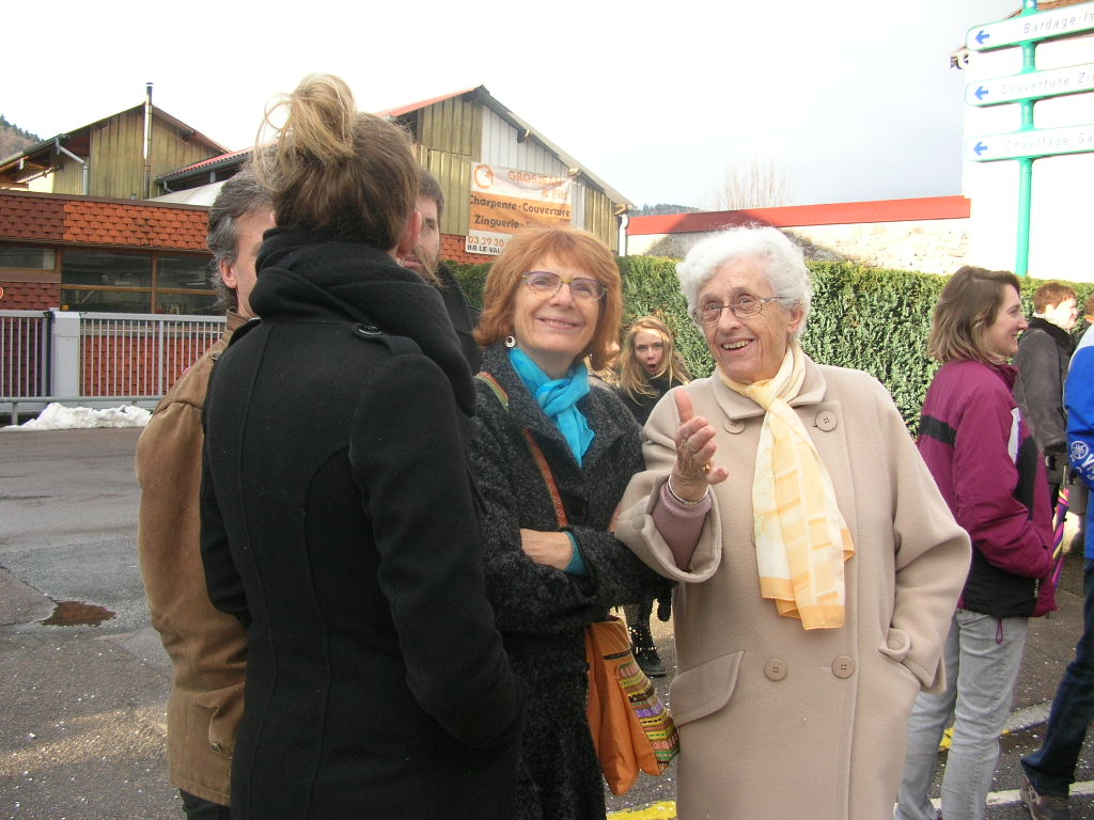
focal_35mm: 35
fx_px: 1106
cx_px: 547
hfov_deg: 52.6
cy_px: 410
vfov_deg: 40.7
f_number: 2.8
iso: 50
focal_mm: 5.8
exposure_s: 1/241
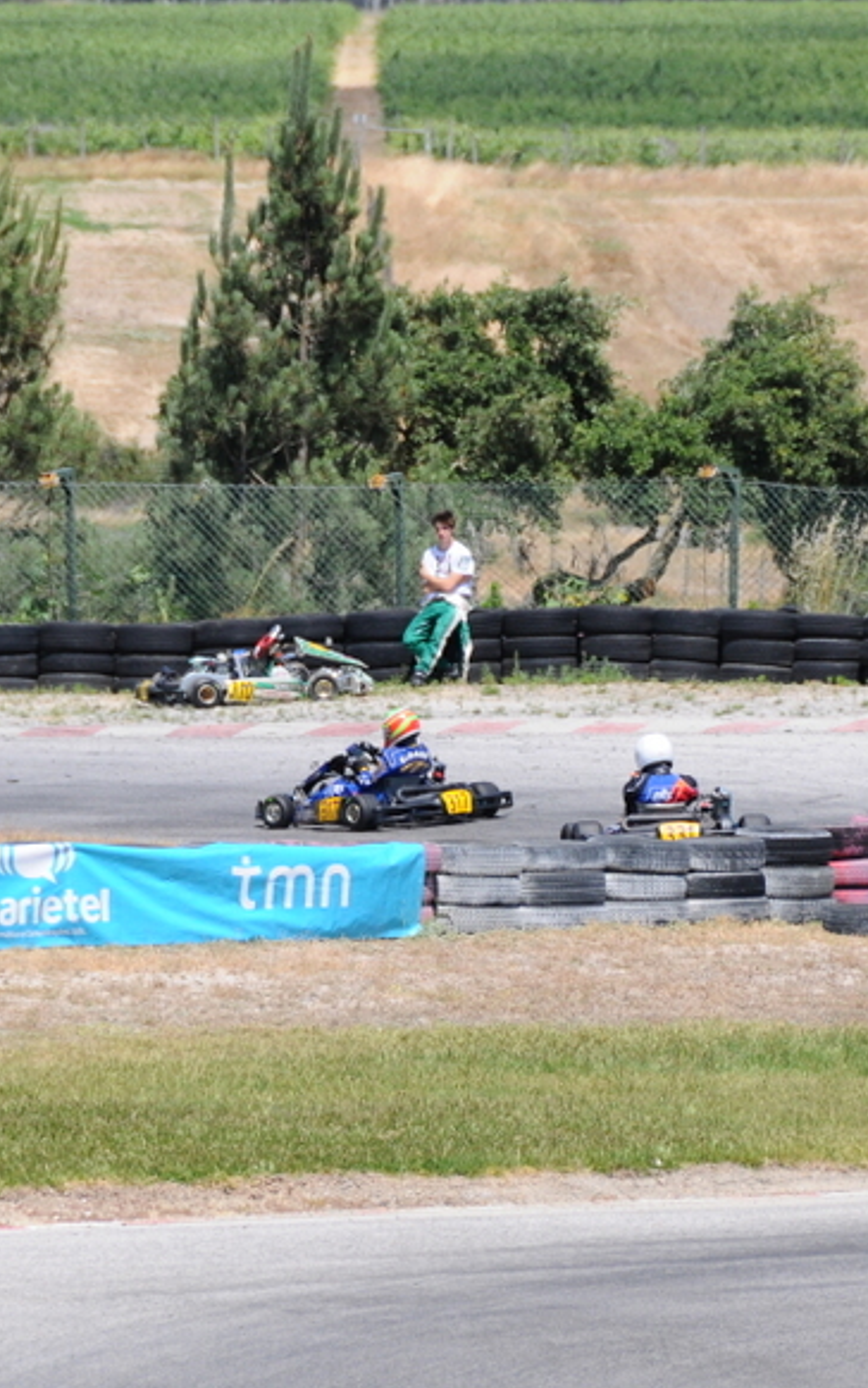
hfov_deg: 2.4
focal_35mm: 537
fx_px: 20315
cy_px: 680
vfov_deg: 3.9
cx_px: 405
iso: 400
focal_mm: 200
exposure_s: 1/1600
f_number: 5.6
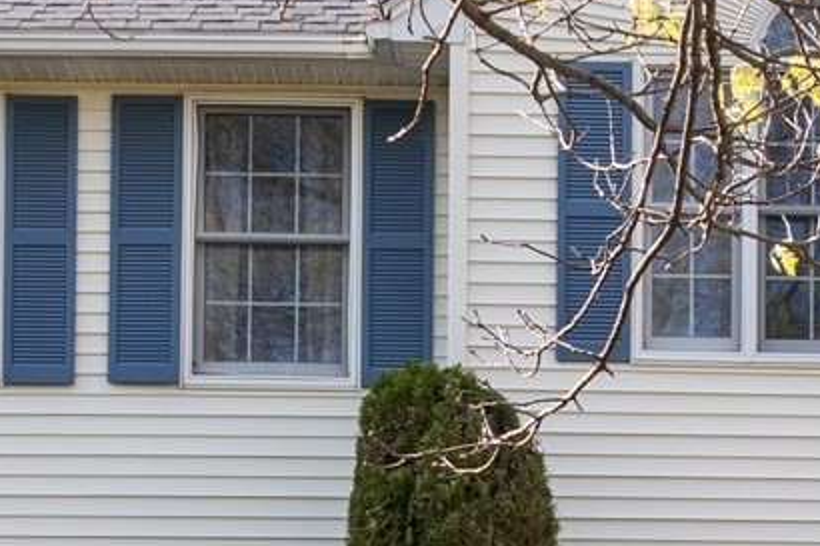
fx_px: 2504
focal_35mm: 110
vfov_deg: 11.5
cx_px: 654
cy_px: 984
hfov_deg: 18.4
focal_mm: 8.38
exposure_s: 1/320
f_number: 2.8
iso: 100
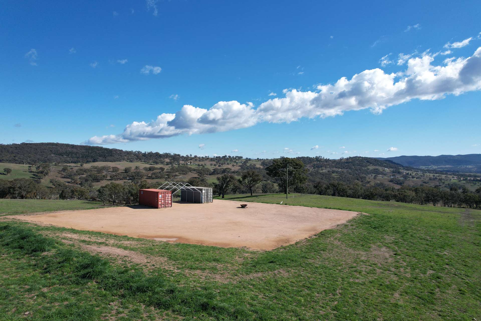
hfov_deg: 78.6
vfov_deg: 57.2
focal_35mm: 22
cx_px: 240
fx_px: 294
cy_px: 160
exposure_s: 1/2000
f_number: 2.8
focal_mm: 8.38
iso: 110
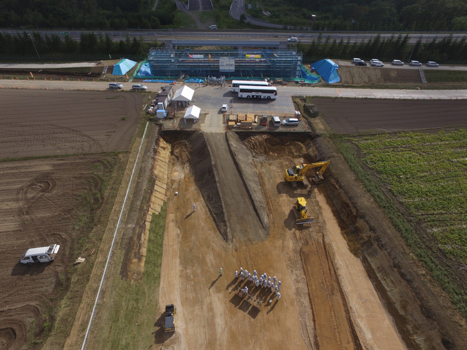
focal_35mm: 20
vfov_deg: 66.0
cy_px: 175
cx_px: 234
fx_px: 270
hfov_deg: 81.7
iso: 100
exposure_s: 1/1481
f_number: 2.8
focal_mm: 3.61
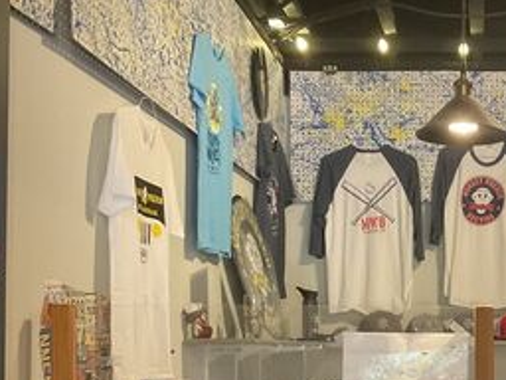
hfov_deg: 27.2
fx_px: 994
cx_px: 488
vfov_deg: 21.1
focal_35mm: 68
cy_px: 346
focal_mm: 3
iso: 250
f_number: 1.8
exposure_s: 1/60
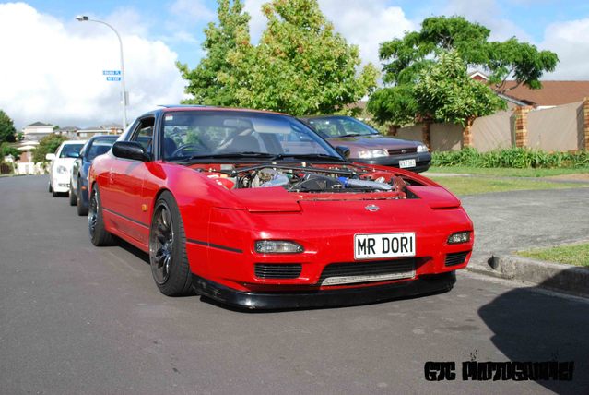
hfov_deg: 49.5
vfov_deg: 34.3
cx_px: 294
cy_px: 198
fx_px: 639
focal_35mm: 39
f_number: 7.1
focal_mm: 26
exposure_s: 1/200
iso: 100
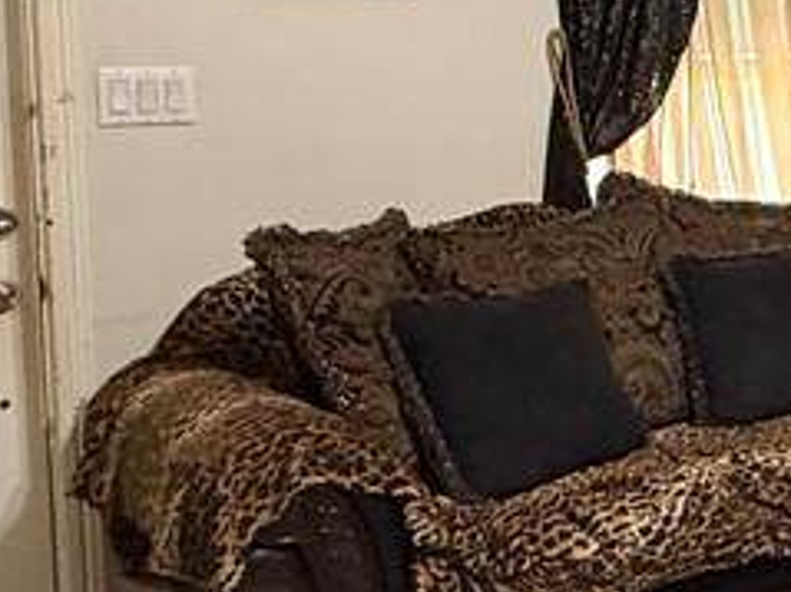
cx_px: 1105
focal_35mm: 60
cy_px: 122
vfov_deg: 24.0
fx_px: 1370
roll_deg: +1.2
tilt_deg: -3.5
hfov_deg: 26.0
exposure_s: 1/60
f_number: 2.2
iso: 400
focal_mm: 2.22
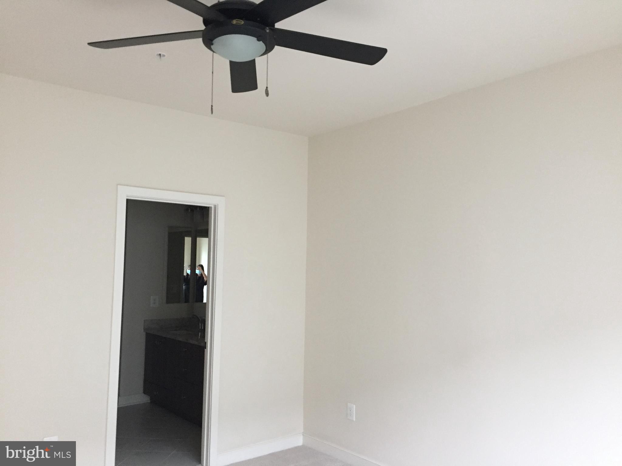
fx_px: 521
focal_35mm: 29
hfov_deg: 61.7
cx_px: 311
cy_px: 233
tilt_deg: +5.0
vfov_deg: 48.2
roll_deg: -1.9
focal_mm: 4.15
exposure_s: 1/30
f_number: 2.2
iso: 160
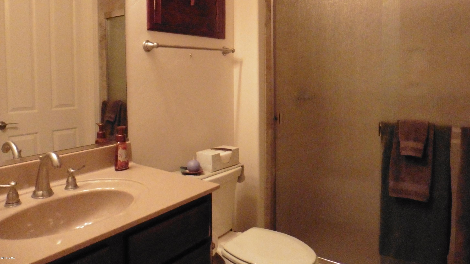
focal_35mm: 27
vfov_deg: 42.3
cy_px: 88
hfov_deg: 69.8
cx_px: 243
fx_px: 336
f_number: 3.3
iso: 1600
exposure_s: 1/100
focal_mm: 4.3
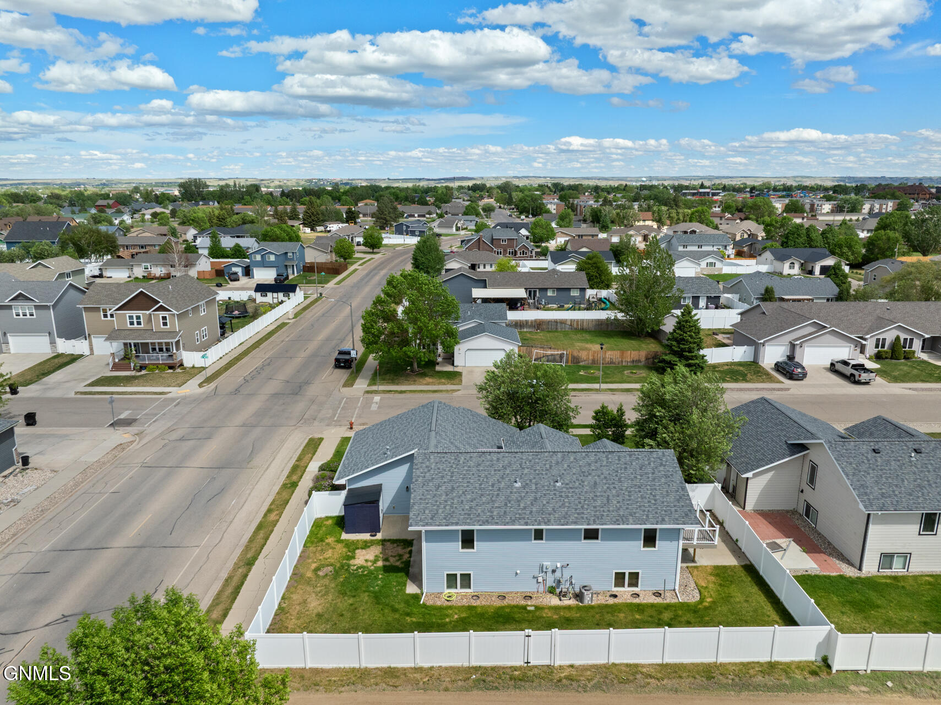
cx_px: 470
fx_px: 652
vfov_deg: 56.8
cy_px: 352
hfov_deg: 71.6
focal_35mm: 24
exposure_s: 1/1000
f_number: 6.3
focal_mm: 12.29
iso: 200
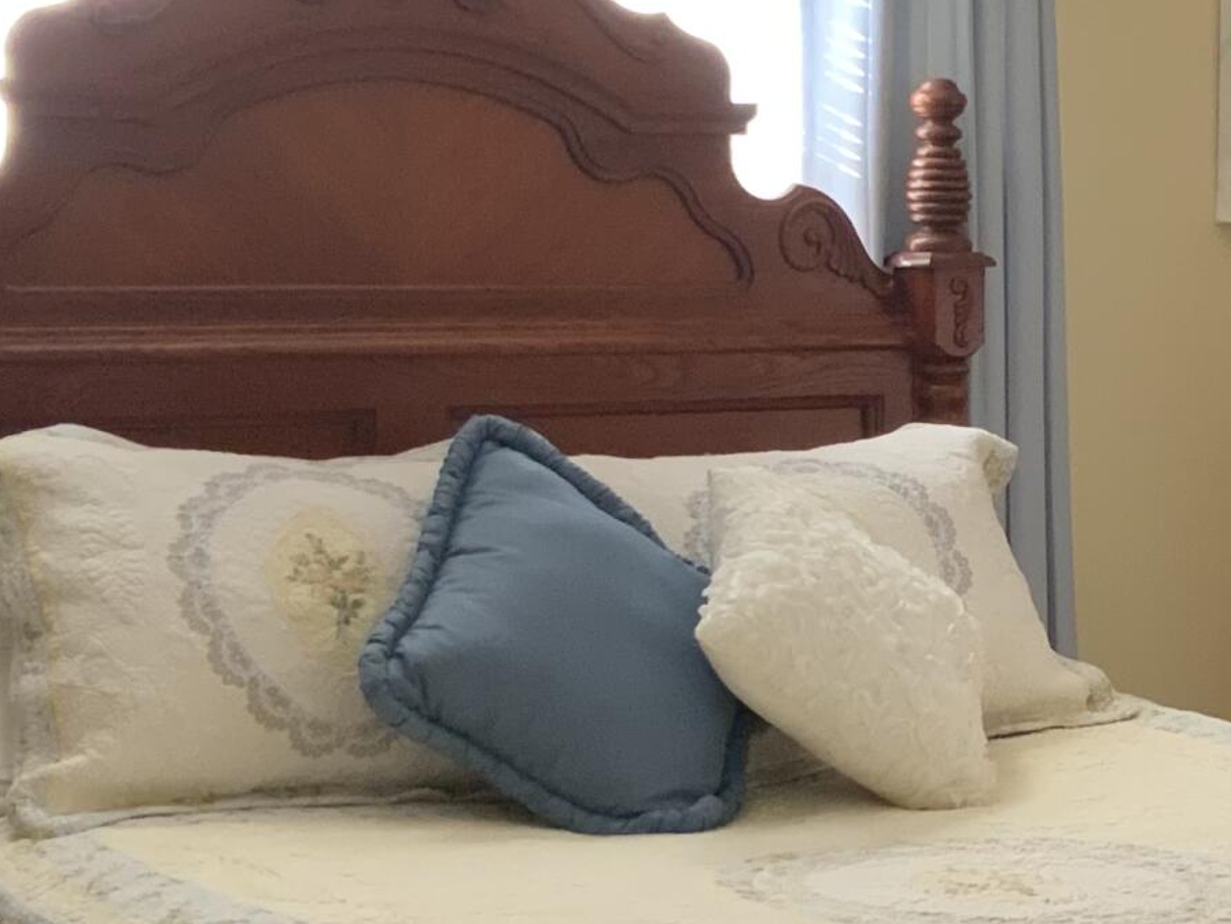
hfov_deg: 20.0
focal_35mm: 97
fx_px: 3450
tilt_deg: -5.3
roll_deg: -0.7
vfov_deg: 15.2
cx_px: 984
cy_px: 559
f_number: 1.8
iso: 125
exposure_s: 1/60
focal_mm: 3
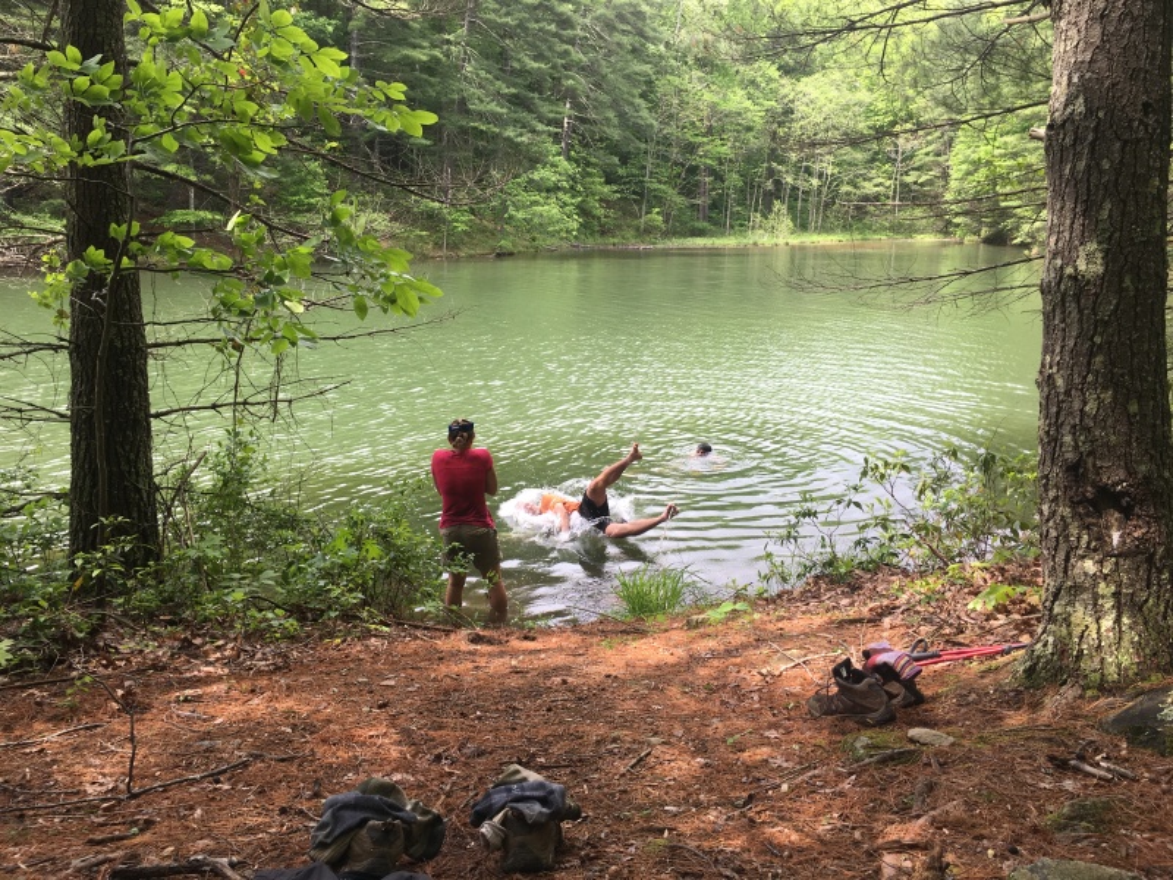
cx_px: 586
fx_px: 983
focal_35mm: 29
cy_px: 440
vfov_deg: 48.2
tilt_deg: -12.8
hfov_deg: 61.7
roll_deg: +0.0
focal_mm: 4.15
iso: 25
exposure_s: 1/214
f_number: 2.2
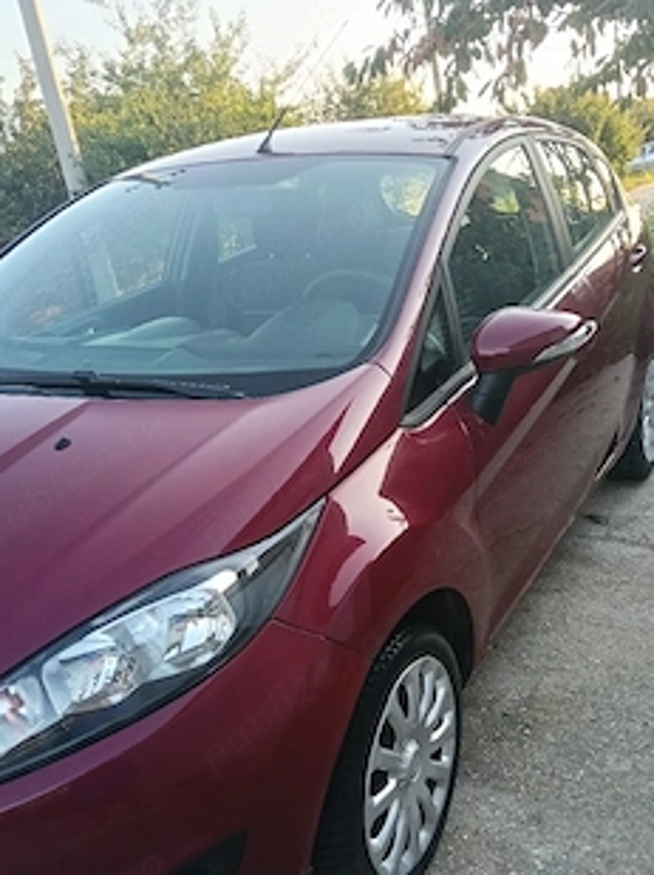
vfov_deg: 52.4
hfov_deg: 40.6
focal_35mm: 35
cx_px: 348
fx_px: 884
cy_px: 513
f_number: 1.8
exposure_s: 1/50.3
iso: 64
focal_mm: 3.98
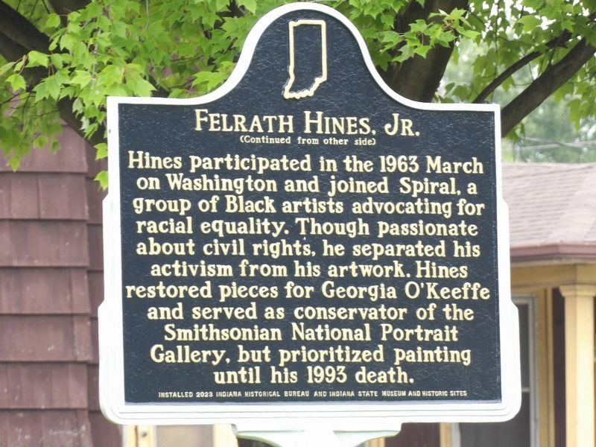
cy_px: 224
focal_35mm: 363
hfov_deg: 5.5
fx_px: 6250
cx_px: 298
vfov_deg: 4.1
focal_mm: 65.2
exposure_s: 1/50
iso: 200
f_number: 4.2
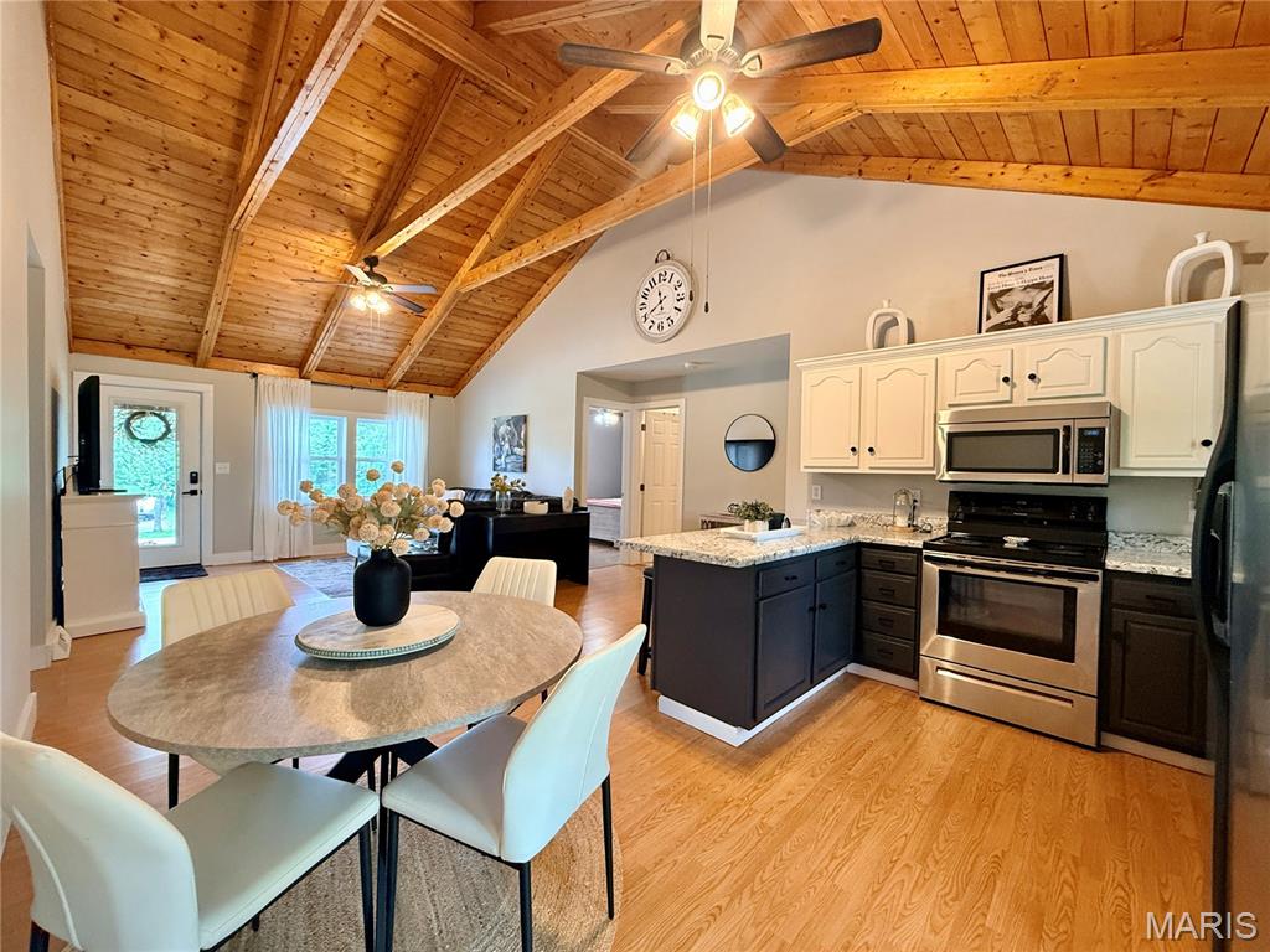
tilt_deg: -1.2
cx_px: 635
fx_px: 514
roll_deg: -1.0
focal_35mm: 14
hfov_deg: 102.1
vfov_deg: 85.7
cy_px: 476
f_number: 2.2
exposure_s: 1/60
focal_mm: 2.22
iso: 320
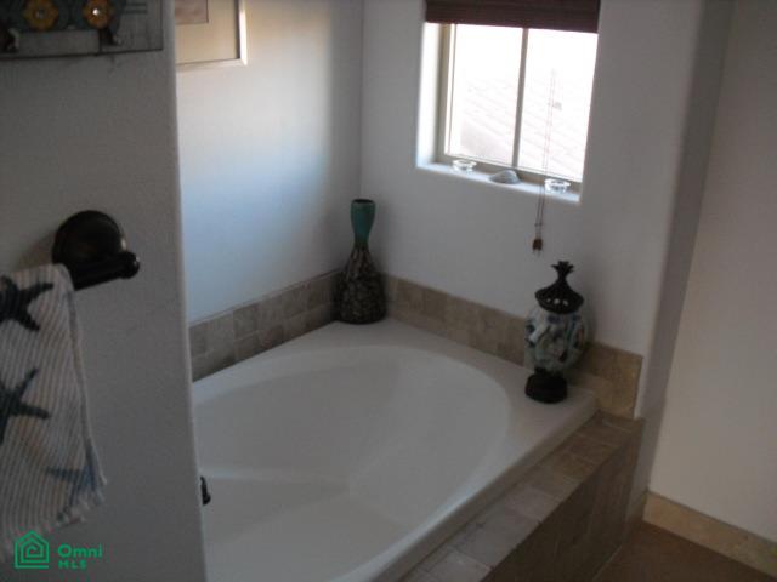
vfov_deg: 39.7
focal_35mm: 36
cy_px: 291
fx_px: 808
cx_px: 388
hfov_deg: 51.4
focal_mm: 6.3
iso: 400
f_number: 3.1
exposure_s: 1/100
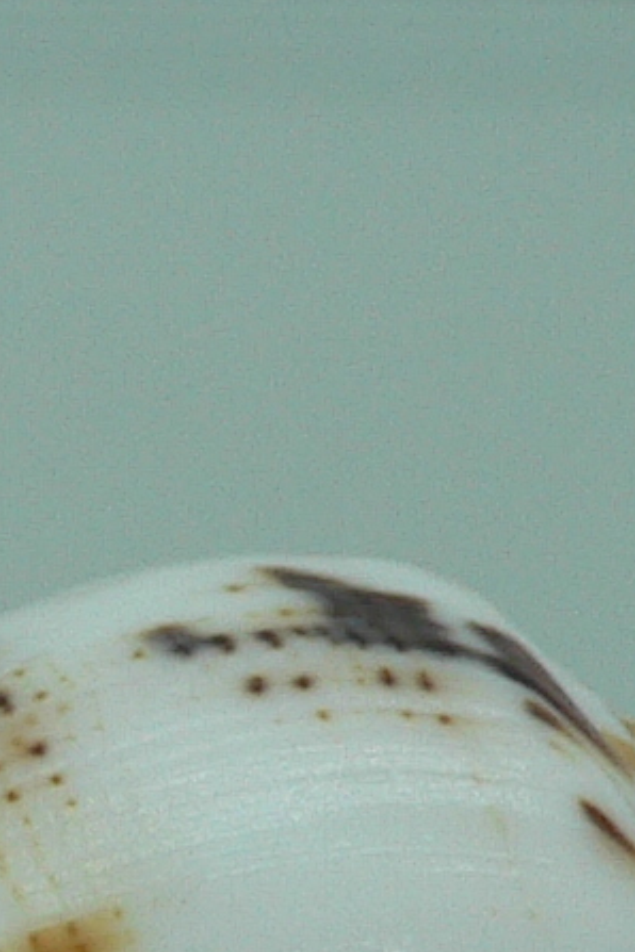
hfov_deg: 8.3
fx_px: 4339
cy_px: 1450
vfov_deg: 11.9
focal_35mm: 164
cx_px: -83
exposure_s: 1/60
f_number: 2.8
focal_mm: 4.6
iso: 80
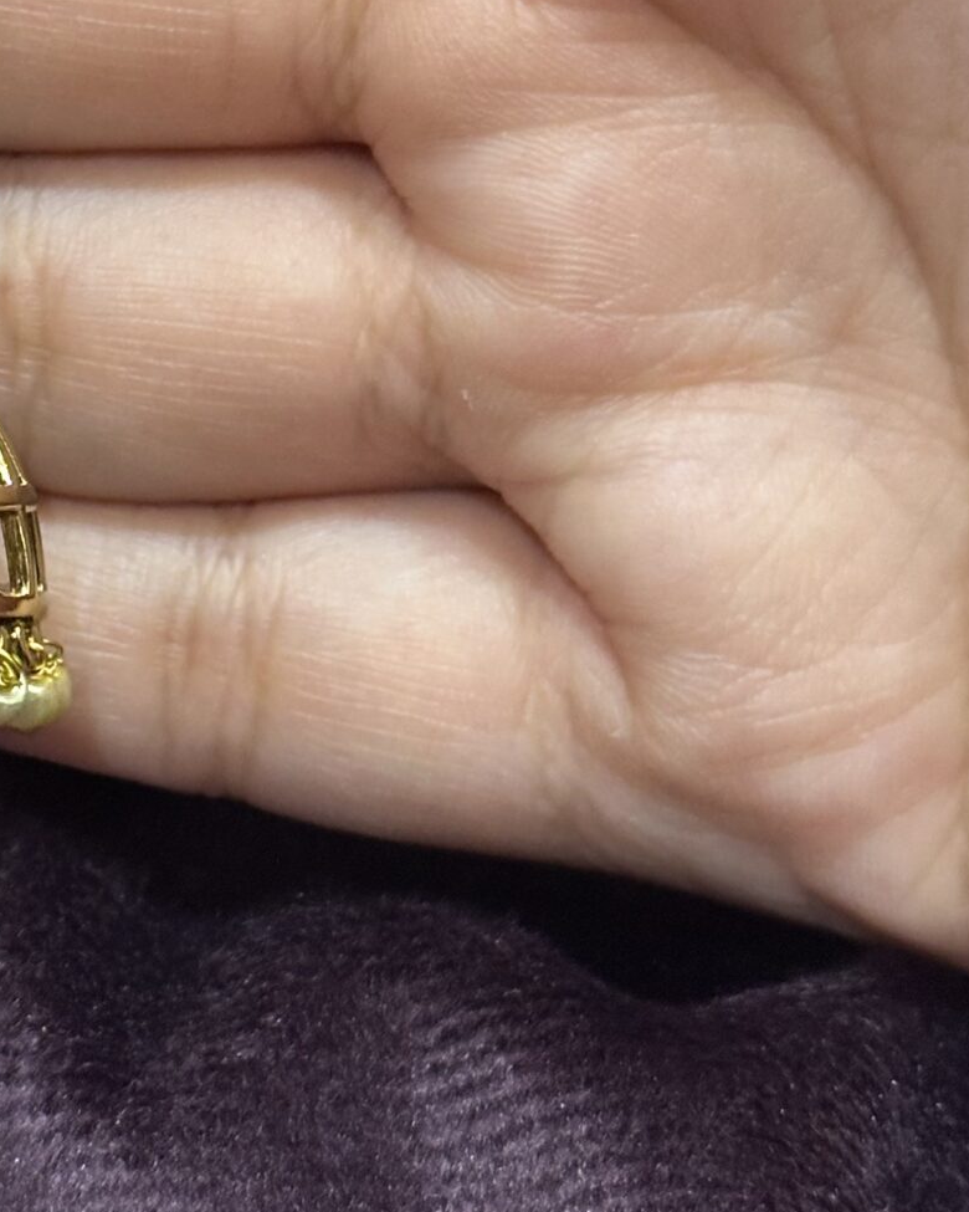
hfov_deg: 12.3
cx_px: -125
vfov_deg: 15.6
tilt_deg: -51.8
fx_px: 4409
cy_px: 505
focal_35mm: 123
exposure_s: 1/33
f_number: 1.78
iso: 400
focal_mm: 6.86
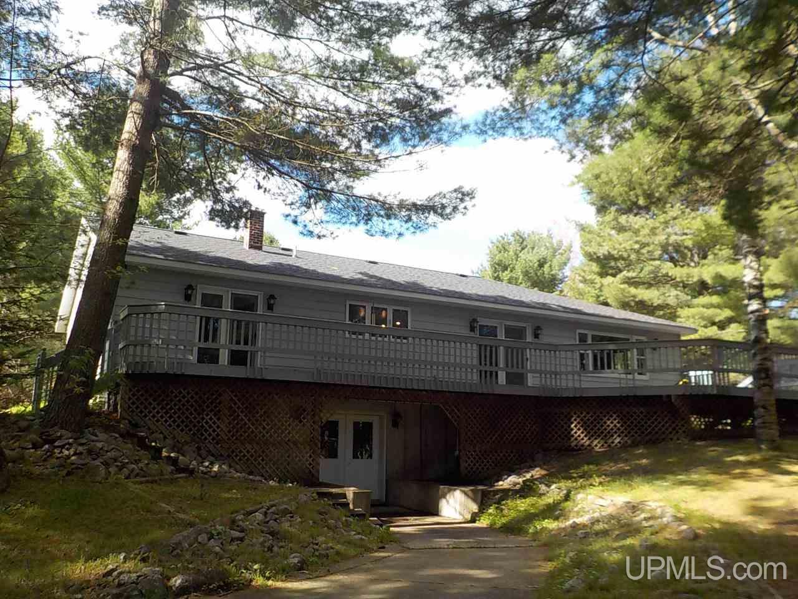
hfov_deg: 60.0
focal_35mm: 30
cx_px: 399
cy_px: 300
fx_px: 692
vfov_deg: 46.8
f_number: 3.3
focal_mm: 4.1
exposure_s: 1/250
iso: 125
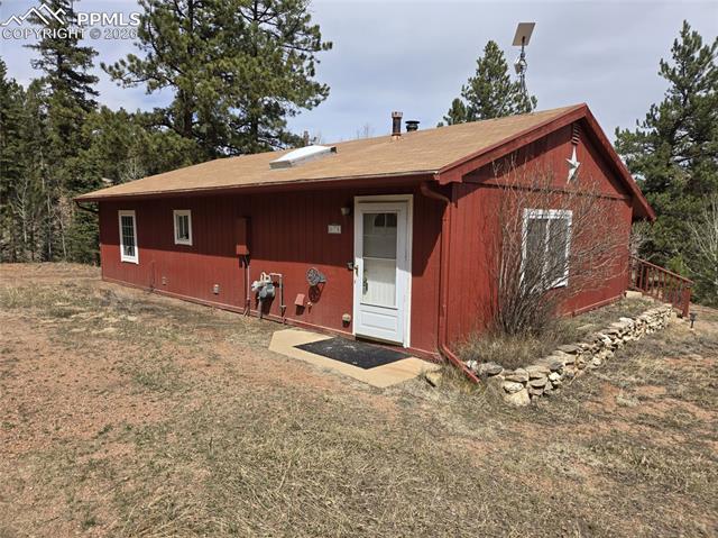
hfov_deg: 74.0
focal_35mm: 23
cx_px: 359
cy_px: 269
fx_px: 477
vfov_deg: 58.8
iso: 25
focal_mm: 5.4
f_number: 1.8
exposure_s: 1/2391
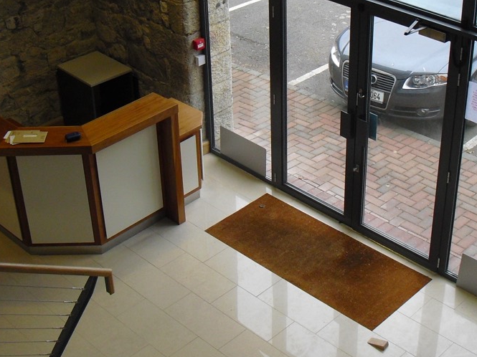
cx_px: 273
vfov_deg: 22.4
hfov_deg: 29.8
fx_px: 895
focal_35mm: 65
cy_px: 89
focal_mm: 6.3
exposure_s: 1/125
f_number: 3.1
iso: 200
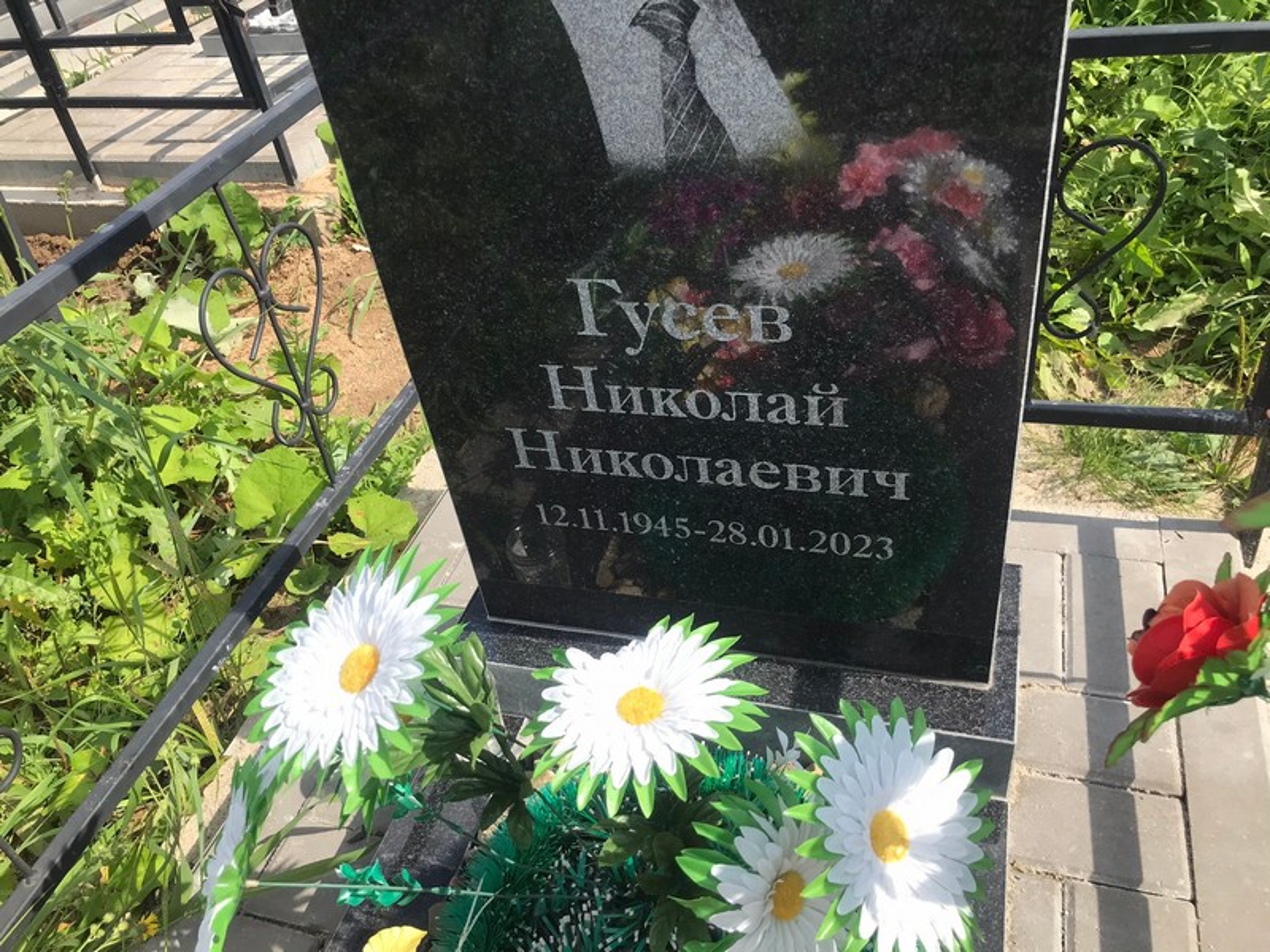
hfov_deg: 63.4
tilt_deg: -37.5
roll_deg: +10.7
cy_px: 476
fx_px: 1027
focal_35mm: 28
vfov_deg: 49.7
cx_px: 635
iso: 20
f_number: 1.8
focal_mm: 3.99
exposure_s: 1/1350
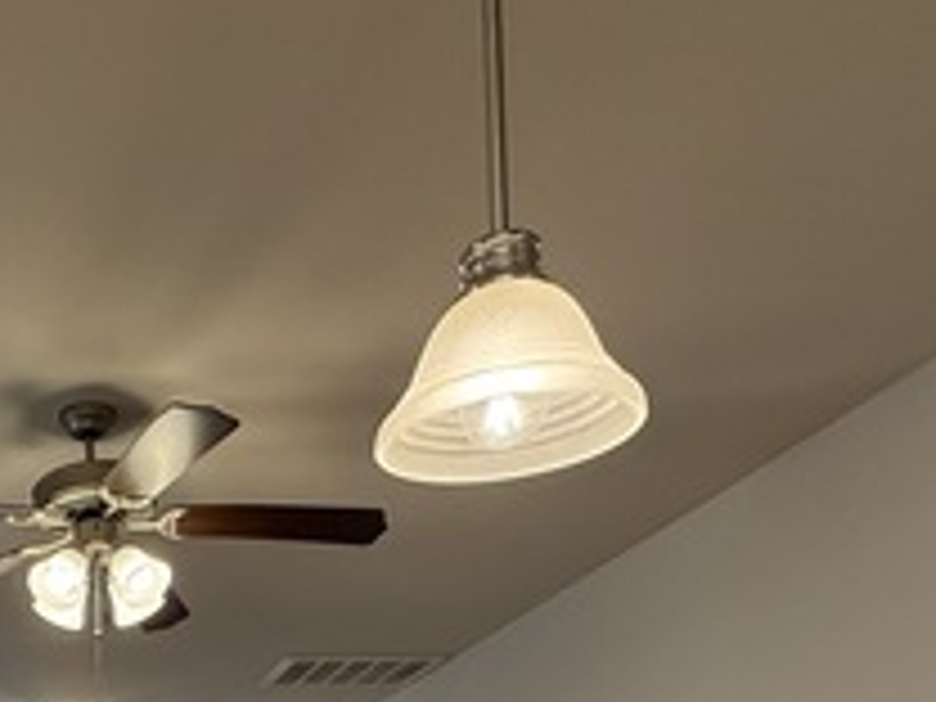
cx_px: 50
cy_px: 909
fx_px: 1163
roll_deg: +0.0
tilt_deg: +1.4
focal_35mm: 43
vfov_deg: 27.9
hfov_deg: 39.8
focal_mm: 2.22
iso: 160
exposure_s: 1/120
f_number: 2.2
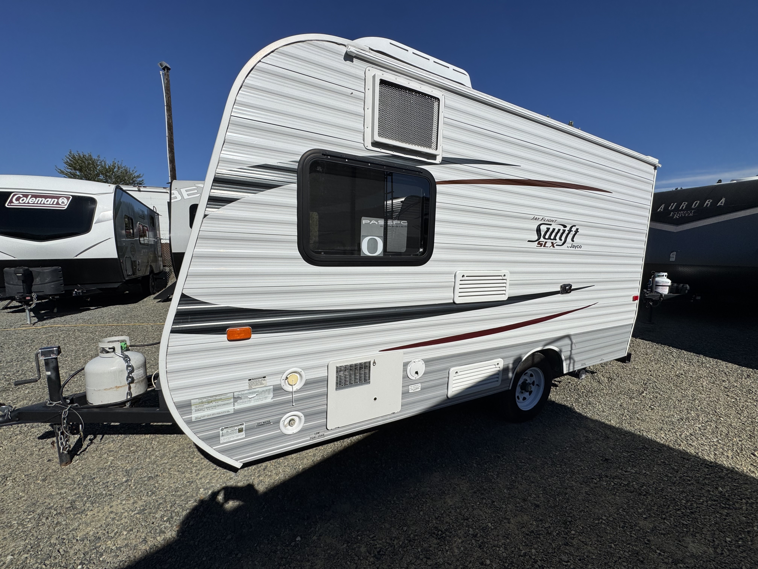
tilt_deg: -7.2
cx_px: 379
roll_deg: -0.2
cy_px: 284
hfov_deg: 102.1
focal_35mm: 14
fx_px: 307
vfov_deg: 85.7
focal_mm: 2.22
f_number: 2.2
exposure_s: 1/4630
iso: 32
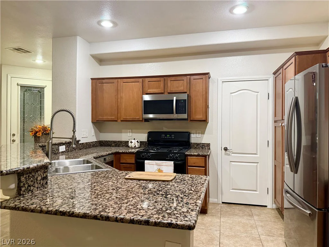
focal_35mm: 24
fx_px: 228
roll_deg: -0.2
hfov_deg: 71.6
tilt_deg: +0.6
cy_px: 124
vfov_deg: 56.8
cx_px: 164
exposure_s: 1/60
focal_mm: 6.76
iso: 400
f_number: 1.78
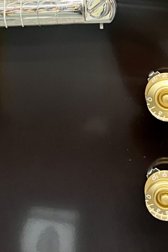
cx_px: 78
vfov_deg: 21.0
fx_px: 630
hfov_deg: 15.2
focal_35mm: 90
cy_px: -54
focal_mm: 5.1
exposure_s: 1/50
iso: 200
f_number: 1.6
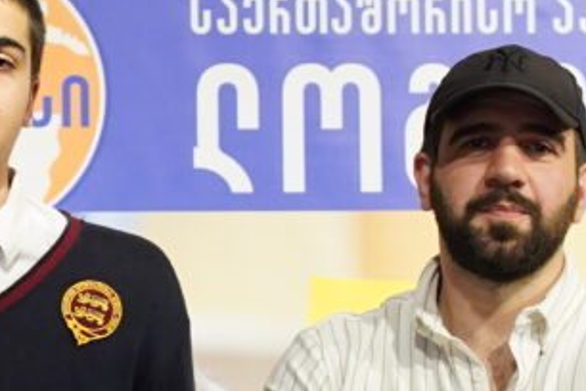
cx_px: 10
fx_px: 3971
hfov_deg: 8.4
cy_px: 356
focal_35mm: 244
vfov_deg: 5.6
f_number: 2.8
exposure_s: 1/200
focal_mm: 49
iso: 1600
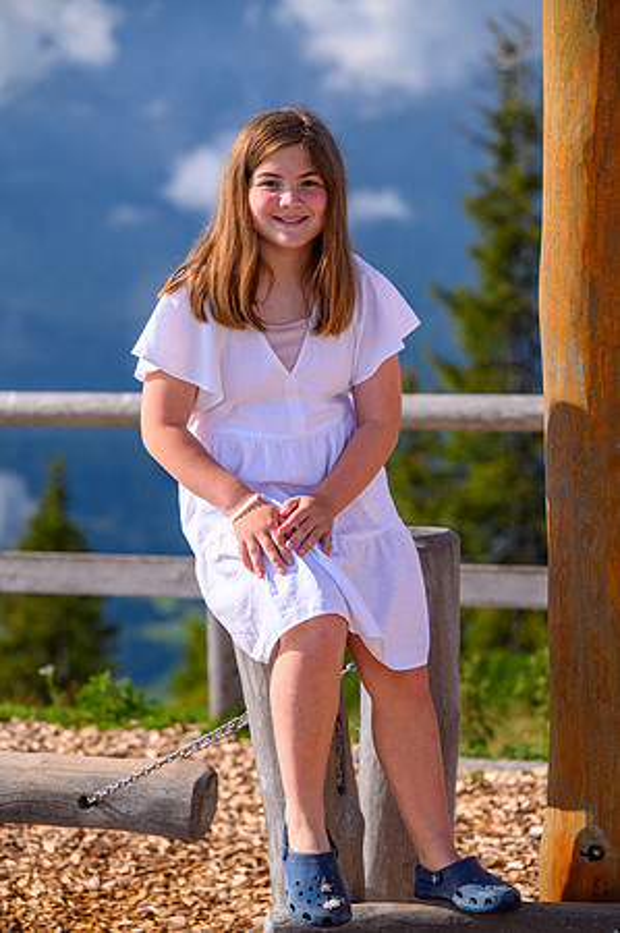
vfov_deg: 20.8
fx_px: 2537
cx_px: 310
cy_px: 466
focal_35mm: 98
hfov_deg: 13.9
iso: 100
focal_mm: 98
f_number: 3.5
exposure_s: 1/1600
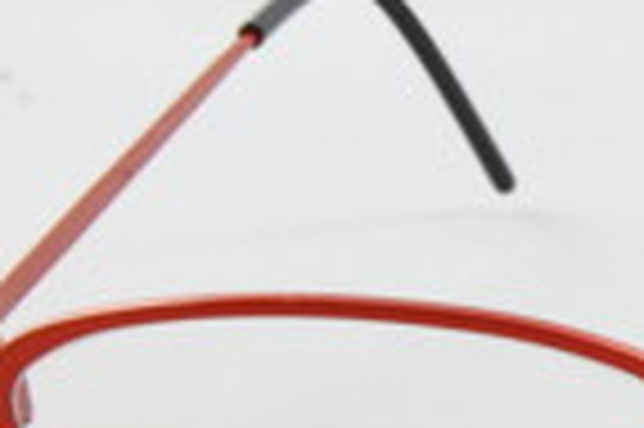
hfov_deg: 12.1
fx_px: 2959
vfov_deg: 8.3
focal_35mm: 166
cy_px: 340
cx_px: 833
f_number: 18
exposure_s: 1/8
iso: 800
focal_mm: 35
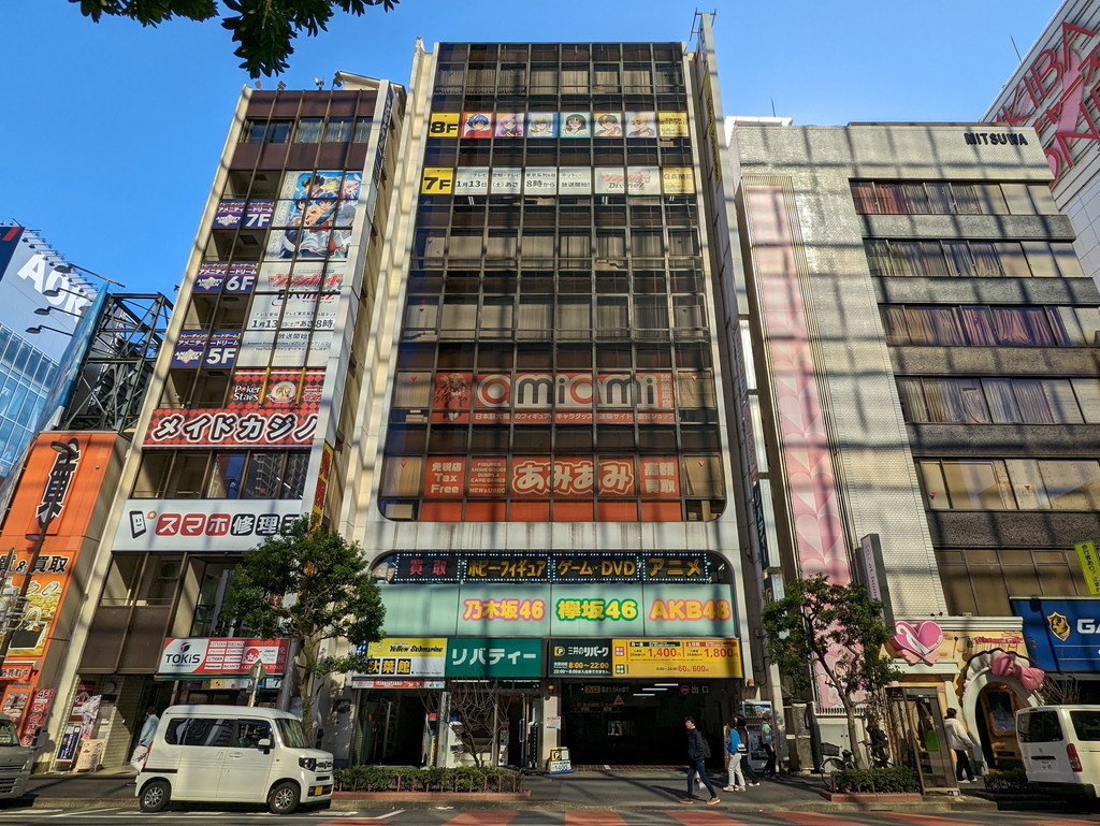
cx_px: 550
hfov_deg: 94.5
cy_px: 413
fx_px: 509
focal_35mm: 16
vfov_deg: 78.2
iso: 48
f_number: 2.2
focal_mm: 2.35
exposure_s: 1/1859
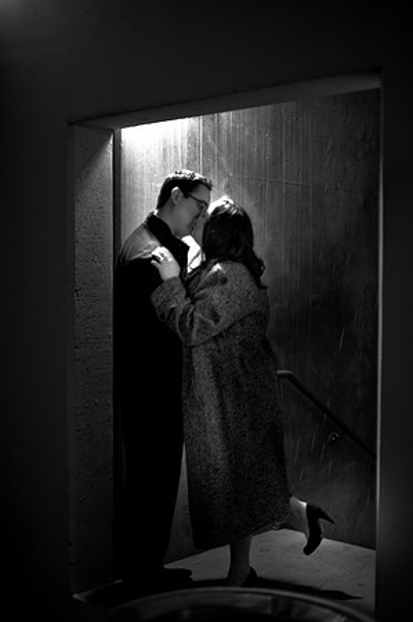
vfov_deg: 39.6
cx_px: 206
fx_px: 862
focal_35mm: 50
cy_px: 311
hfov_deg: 26.9
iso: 2000
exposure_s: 1/60
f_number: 1.4
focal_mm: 50
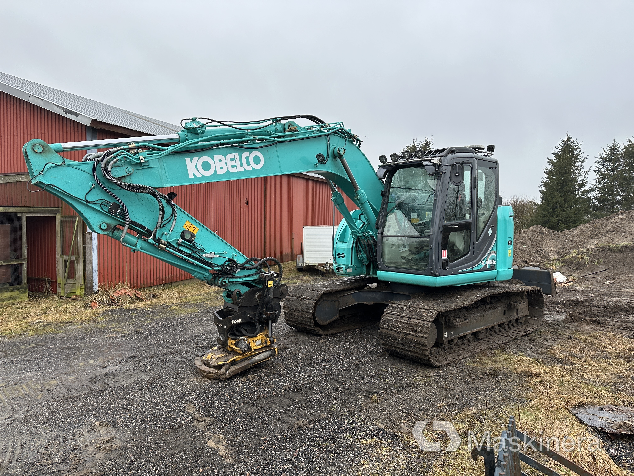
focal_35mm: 24
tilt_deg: -2.6
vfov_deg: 56.8
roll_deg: -0.4
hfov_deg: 71.6
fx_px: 440
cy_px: 238
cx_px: 317
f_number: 1.78
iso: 80
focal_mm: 6.86
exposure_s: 1/529
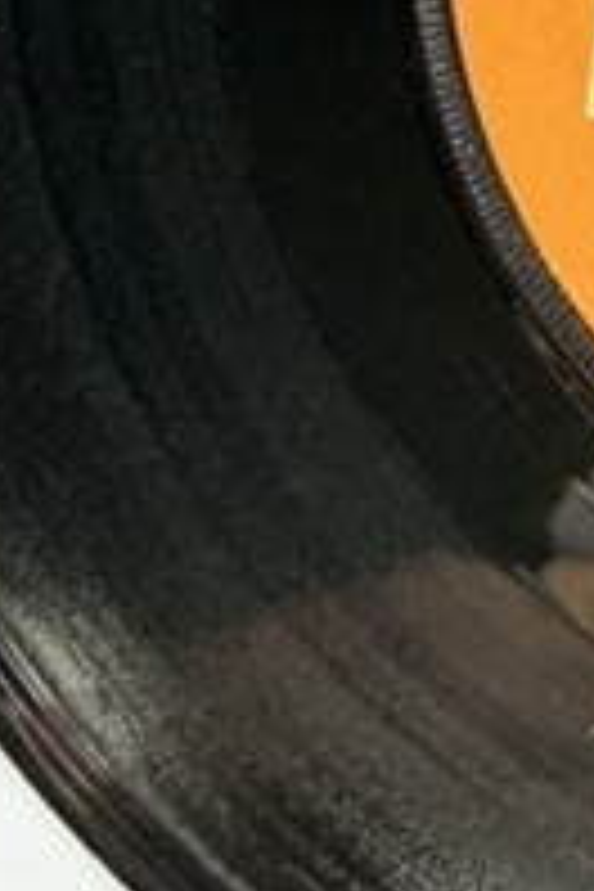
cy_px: -112
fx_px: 3193
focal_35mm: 129
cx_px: 1084
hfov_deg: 10.0
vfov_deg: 15.4
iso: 160
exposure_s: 1/99
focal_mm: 2.22
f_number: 2.2
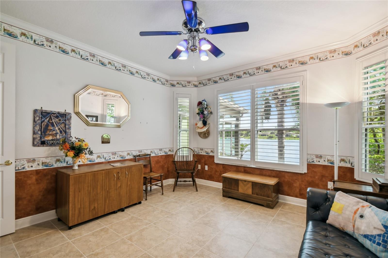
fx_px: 162
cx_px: 194
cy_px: 129
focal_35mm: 15
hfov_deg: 100.4
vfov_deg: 77.3
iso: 100
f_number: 7.1
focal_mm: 10
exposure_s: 1/15
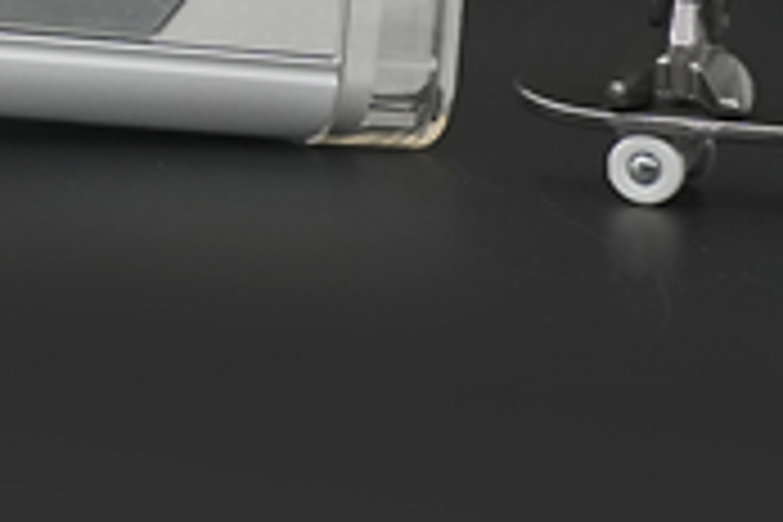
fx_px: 3806
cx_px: -950
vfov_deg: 7.6
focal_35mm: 175
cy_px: -493
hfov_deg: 10.5
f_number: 10
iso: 800
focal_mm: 31
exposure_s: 1/80
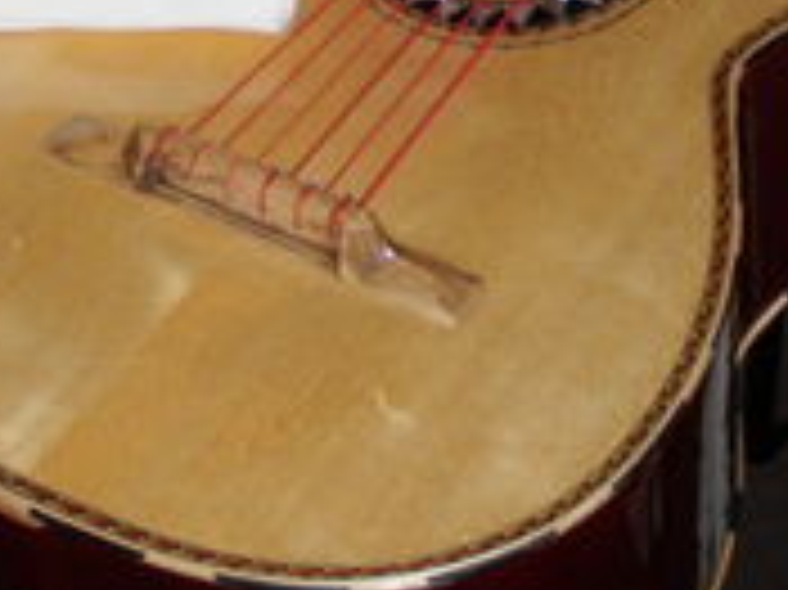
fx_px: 3162
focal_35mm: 139
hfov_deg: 14.2
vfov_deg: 10.5
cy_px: -63
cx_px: 360
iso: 160
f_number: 3.5
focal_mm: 6.7
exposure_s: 1/30
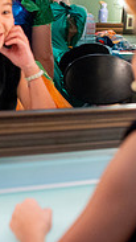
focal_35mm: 90
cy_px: 57
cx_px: -12
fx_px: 577
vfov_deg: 23.4
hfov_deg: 13.2
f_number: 2.8
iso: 6400
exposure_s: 1/800
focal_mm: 35
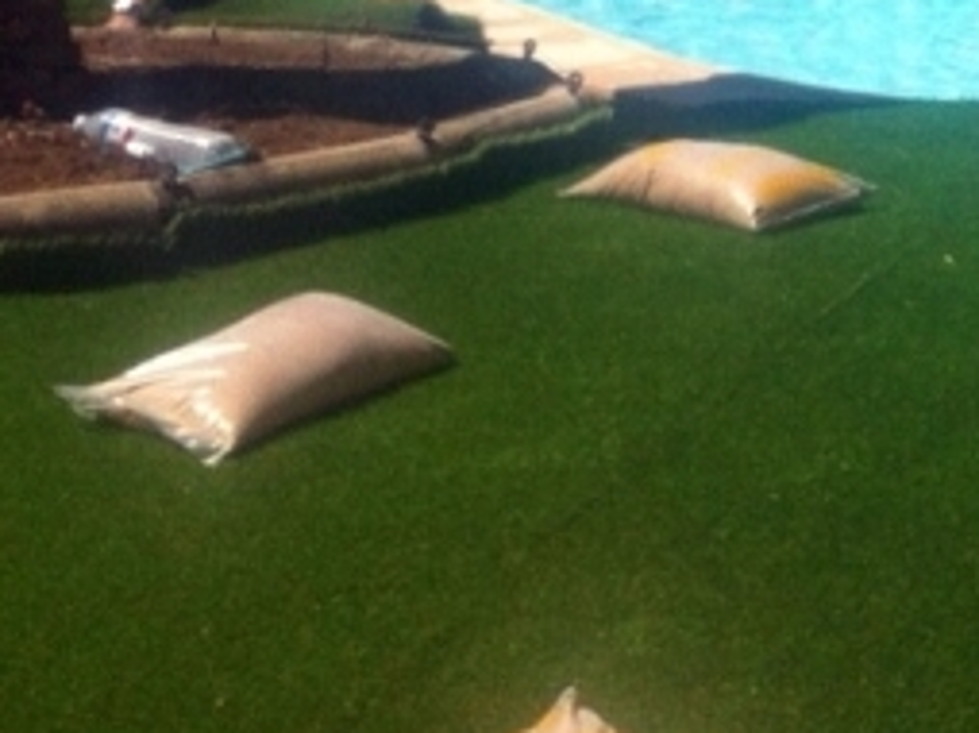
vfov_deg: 11.6
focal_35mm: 124
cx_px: 1442
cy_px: -220
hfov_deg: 14.8
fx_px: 3504
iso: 80
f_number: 2.8
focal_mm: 3.85
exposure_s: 1/1676
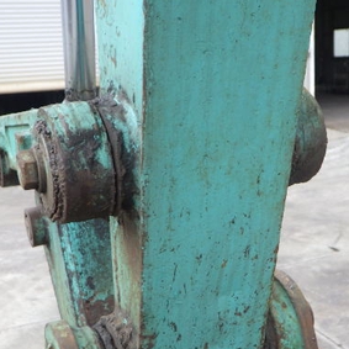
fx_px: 582
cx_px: 234
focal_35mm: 51
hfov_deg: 33.1
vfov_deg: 33.3
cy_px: 212
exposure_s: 1/125
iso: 125
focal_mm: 6.1
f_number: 3.8
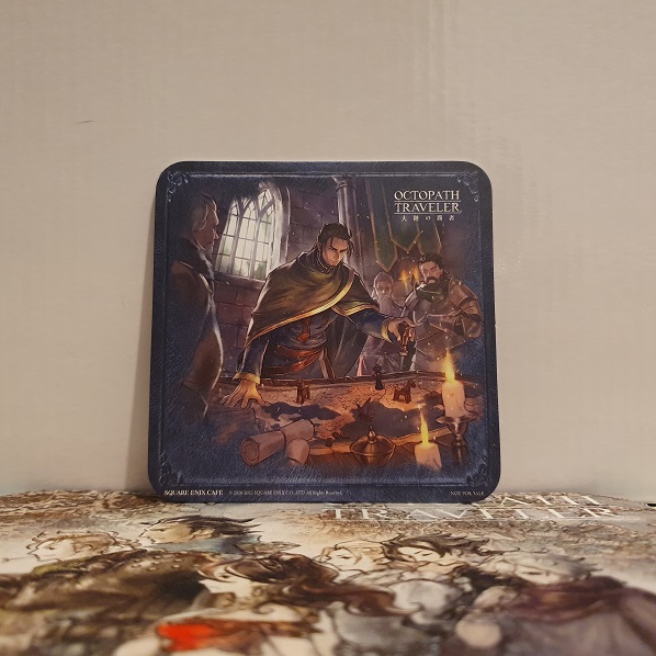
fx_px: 665
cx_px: 323
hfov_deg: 52.5
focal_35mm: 31
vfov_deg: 52.5
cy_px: 326
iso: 640
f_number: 1.5
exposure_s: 1/33
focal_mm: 4.32
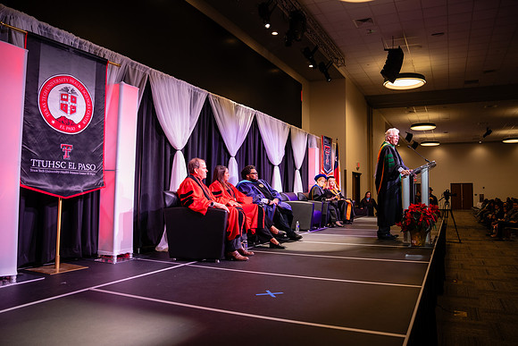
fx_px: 385
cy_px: 169
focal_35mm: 27
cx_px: 286
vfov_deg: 48.3
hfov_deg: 67.6
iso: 640
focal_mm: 24
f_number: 2.8
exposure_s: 1/200
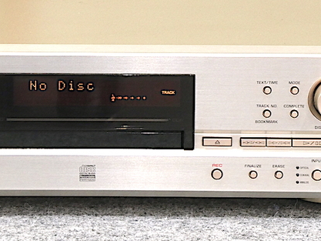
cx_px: 87
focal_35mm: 329
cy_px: 64
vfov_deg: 4.5
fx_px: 3052
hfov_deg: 6.0
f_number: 5.4
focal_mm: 25.6
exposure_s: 1/4
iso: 200
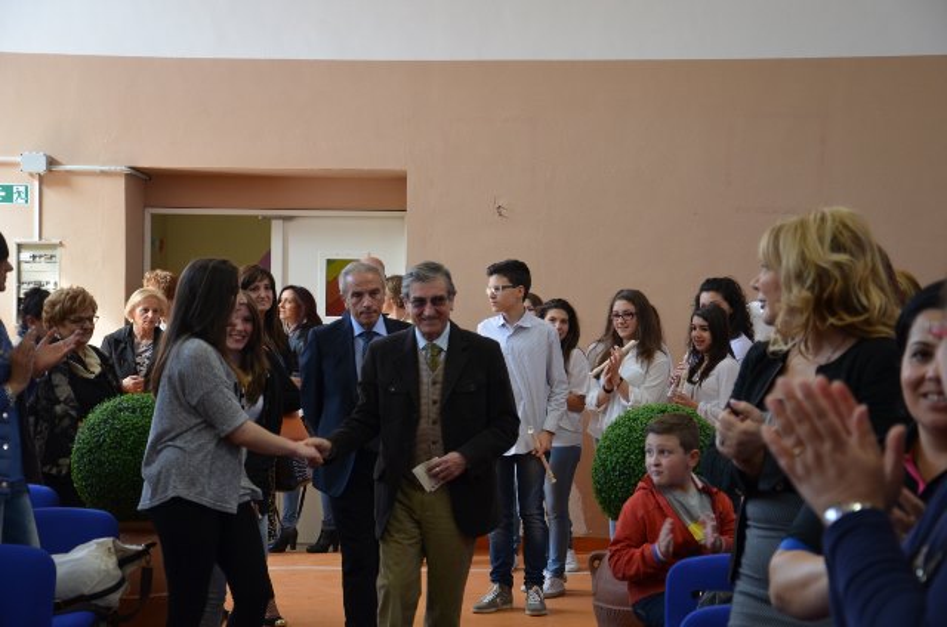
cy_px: 314
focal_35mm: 75
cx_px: 474
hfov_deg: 27.0
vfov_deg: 18.1
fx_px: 1969
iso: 500
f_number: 5
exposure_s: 1/60
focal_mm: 50
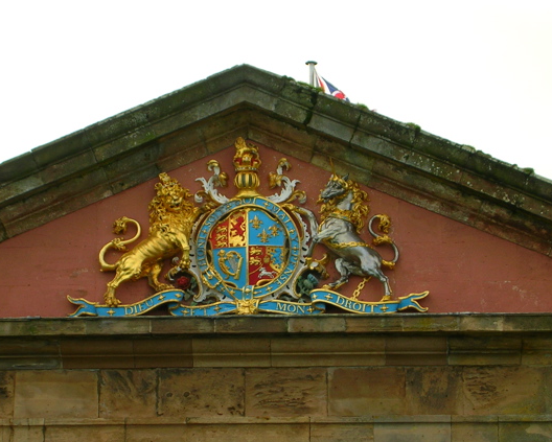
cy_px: 248
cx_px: 256
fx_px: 2223
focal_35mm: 136
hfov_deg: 14.2
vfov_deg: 11.4
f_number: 4.9
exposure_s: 1/141
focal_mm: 17.4
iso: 50
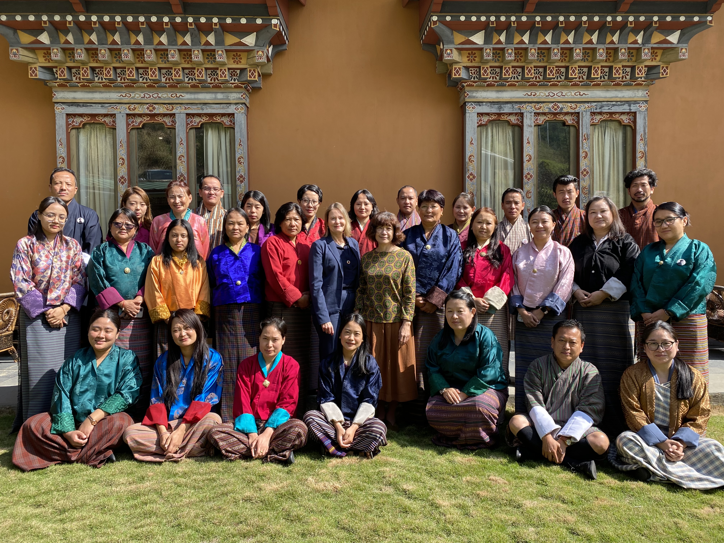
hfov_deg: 67.3
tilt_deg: -1.1
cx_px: 362
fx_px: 544
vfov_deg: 53.1
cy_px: 272
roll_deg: +0.3
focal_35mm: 26
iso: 32
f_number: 1.8
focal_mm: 4.25
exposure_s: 1/788
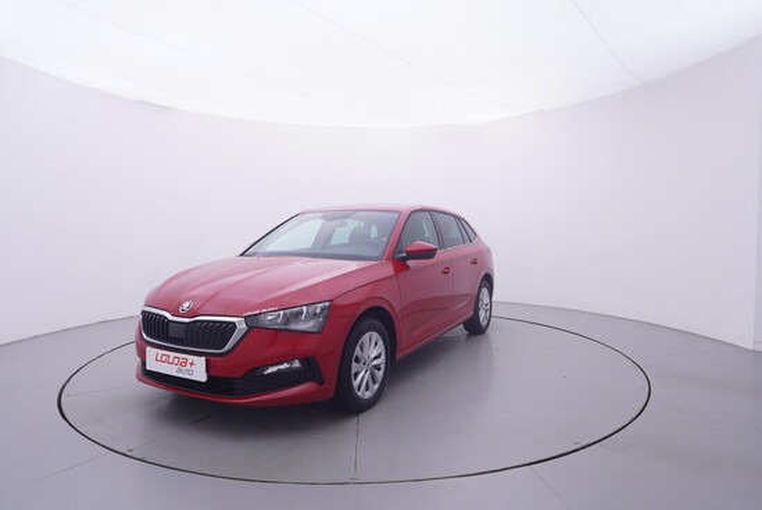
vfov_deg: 56.2
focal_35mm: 22
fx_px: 477
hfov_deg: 77.3
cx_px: 381
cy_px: 255
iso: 200
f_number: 5
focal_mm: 15
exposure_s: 1/80
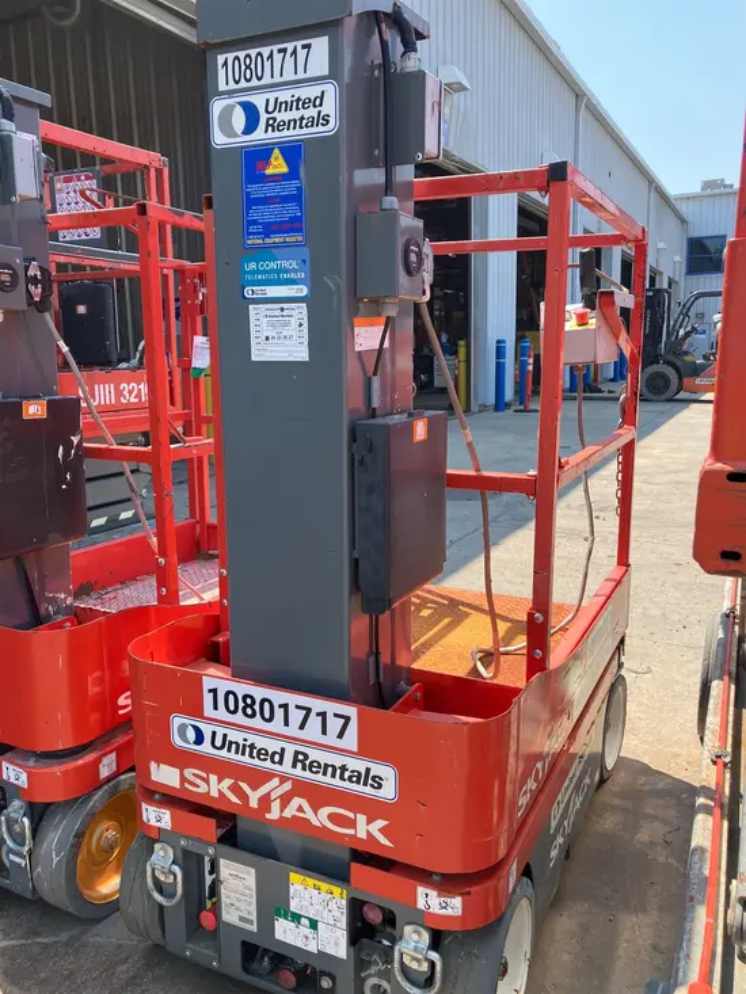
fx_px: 804
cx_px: 373
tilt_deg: -8.0
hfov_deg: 49.8
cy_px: 497
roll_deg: +0.7
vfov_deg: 63.4
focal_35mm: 28
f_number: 1.8
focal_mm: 3.99
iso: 32
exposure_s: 1/585
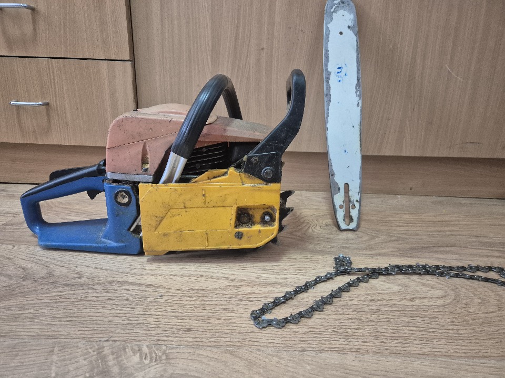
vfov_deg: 58.9
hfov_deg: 73.9
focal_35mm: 23
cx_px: 252
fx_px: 336
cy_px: 189
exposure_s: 1/100
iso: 1250
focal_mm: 5.4
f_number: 1.8
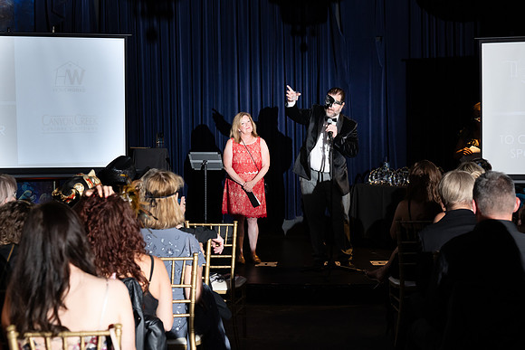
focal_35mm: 57
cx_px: 262
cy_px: 175
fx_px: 831
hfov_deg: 35.0
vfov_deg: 23.8
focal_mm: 57
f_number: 4.5
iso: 2500
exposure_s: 1/200
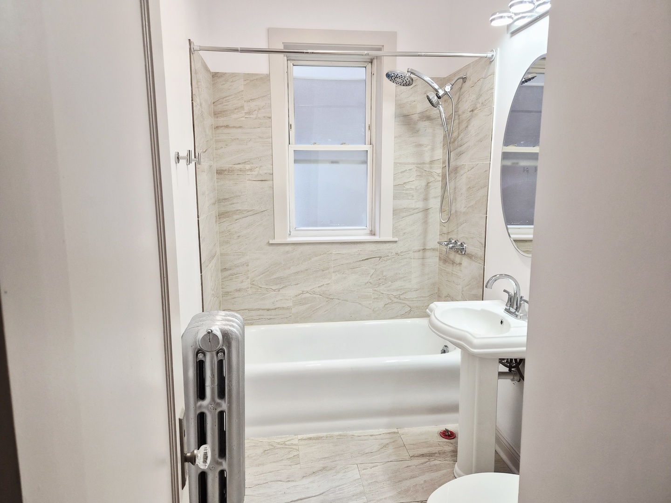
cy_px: 252
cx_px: 336
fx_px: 446
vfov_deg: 58.9
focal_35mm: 23
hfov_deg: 73.9
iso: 160
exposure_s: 1/120
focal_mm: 5.4
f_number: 1.8
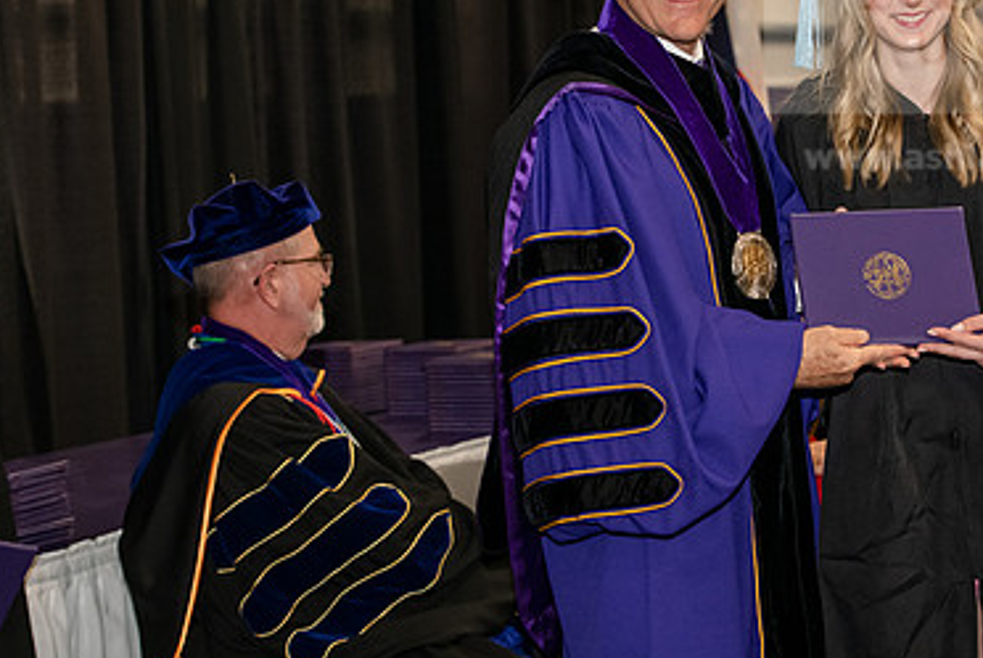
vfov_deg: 12.6
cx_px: 684
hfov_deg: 18.7
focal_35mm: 109
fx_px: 2980
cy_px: 213
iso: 2500
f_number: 5
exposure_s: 1/200
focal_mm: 70
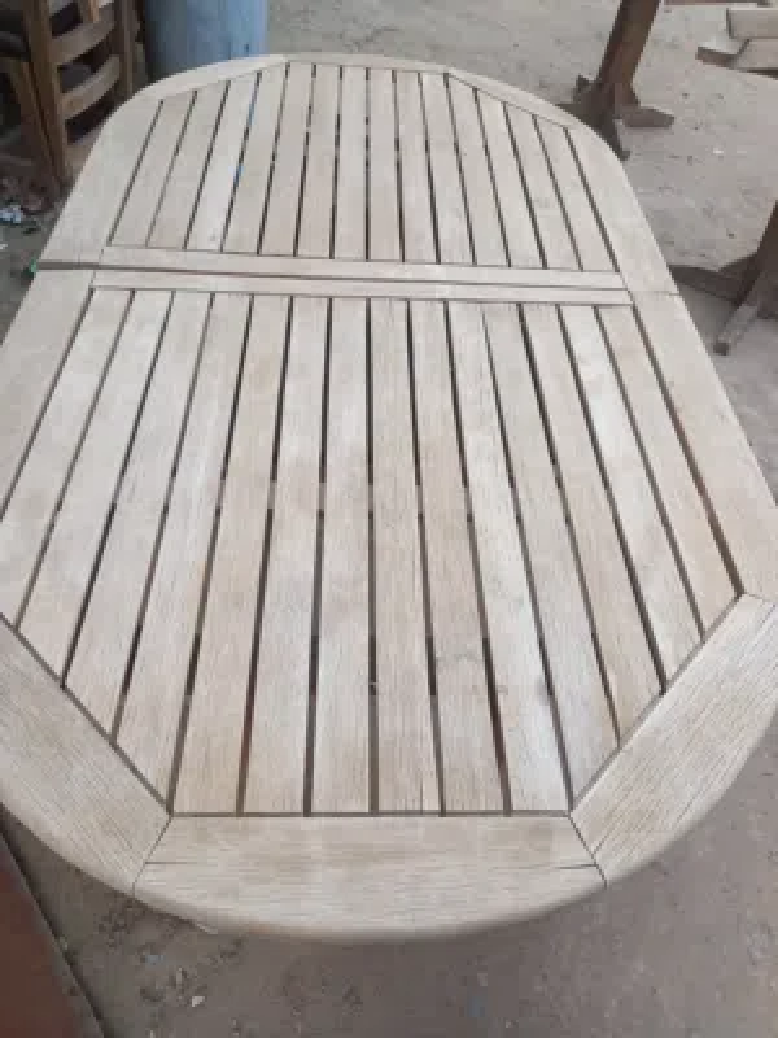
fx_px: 749
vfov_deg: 69.4
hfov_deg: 54.9
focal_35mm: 25
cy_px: 519
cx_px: 389
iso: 64
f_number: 2
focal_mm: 4.6
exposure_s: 1/100
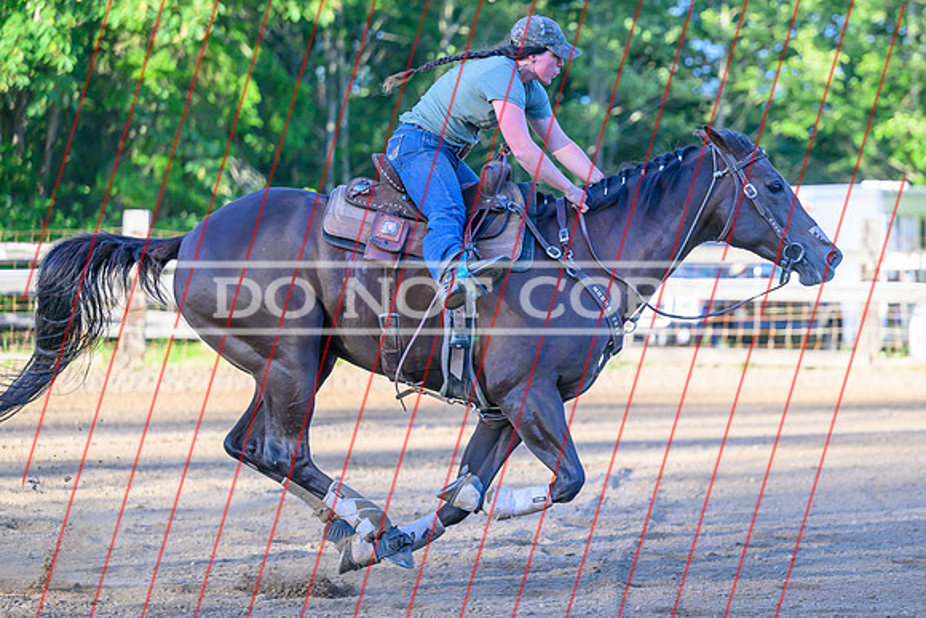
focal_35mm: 154
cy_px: 306
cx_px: 627
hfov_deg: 13.3
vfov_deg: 8.9
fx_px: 3954
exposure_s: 1/2500
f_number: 2.8
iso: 900
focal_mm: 110
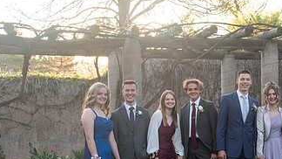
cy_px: 129
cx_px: 232
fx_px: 561
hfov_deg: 27.6
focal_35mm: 75
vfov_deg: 16.0
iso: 640
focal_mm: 40
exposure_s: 1/125
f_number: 5.6
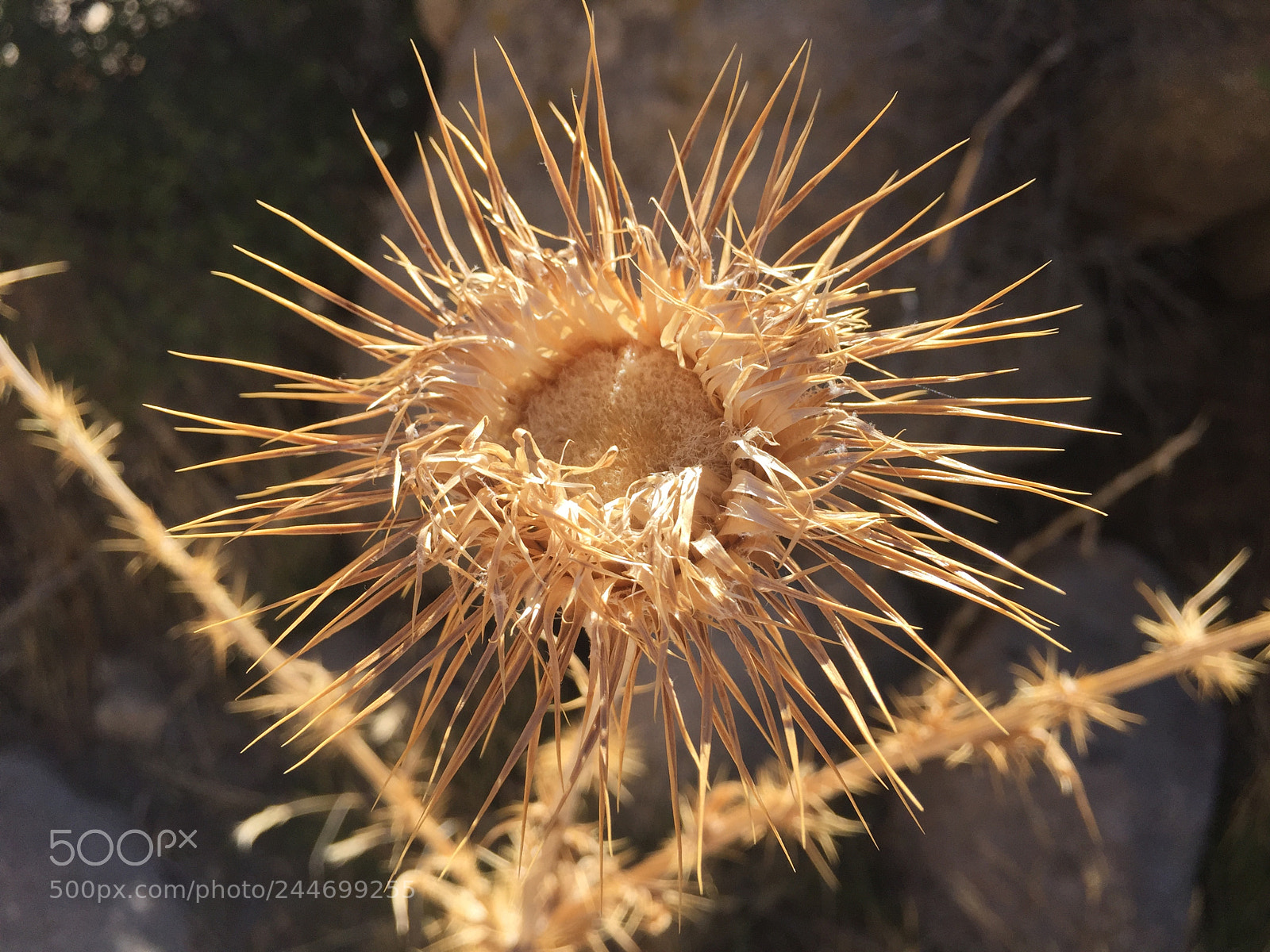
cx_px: 635
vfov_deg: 48.2
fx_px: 1064
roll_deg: +1.8
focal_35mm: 29
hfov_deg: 61.7
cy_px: 476
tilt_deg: -30.4
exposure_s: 1/1276
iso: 32
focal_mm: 4.15
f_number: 2.2
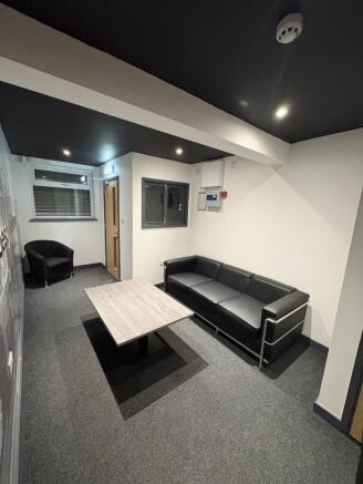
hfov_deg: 85.7
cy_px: 242
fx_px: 196
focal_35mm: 14
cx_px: 182
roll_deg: -2.4
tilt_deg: -8.3
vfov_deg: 102.0
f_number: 2.2
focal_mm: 2.22
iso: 640
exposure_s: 1/60
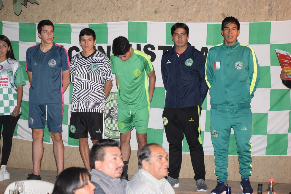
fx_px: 849
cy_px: 97
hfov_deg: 19.5
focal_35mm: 105
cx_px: 146
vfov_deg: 13.0
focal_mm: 70
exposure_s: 1/60
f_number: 4.5
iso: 3200
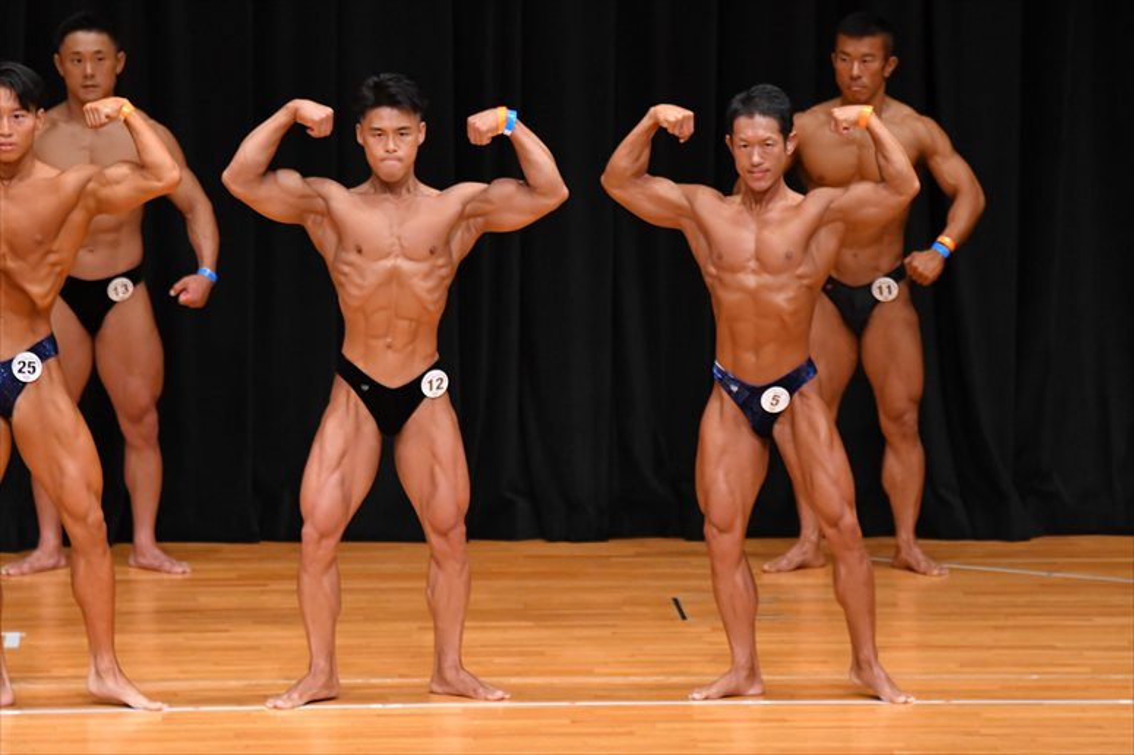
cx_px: 567
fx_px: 8973
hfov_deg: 7.2
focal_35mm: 285
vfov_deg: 4.8
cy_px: 378
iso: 4000
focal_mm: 190
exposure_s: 1/400
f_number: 5.6
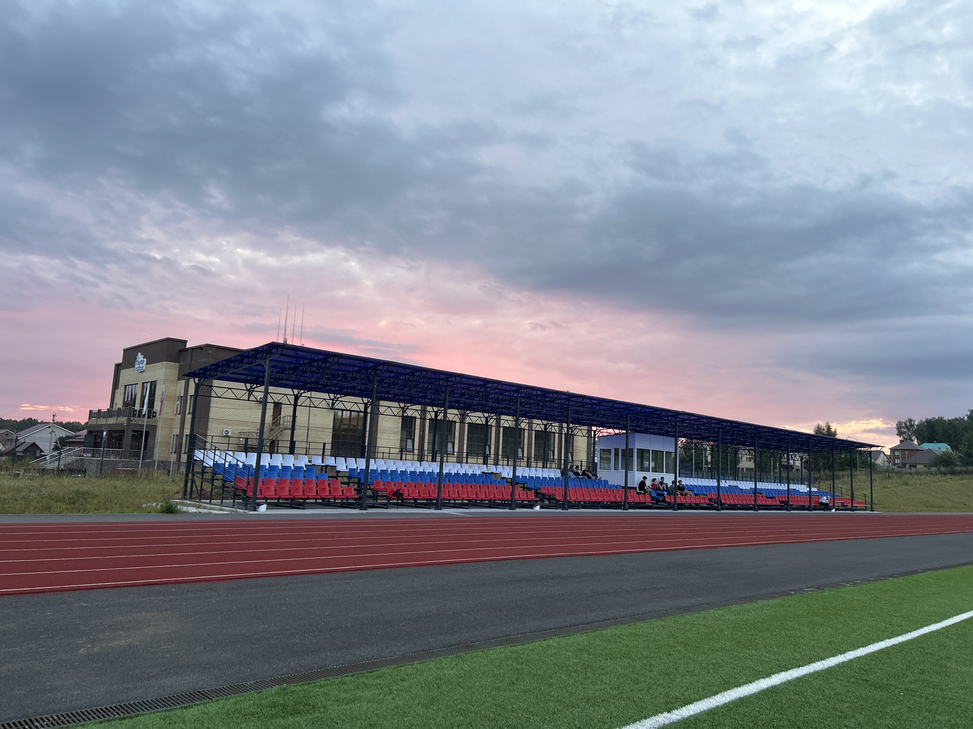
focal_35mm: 26
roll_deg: -3.4
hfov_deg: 67.3
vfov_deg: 53.1
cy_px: 364
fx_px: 731
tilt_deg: +7.3
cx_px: 486
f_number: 1.5
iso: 100
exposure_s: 1/121
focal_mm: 5.7
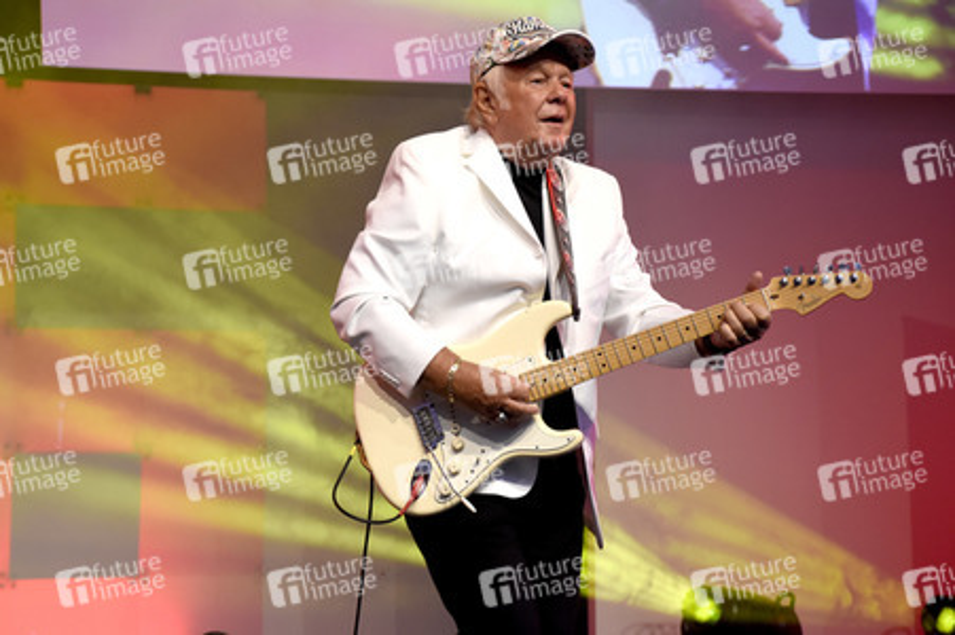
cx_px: 478
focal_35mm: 105
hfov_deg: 19.5
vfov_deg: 13.0
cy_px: 318
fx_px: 2783
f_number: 6.3
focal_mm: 70
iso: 1600
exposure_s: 1/160
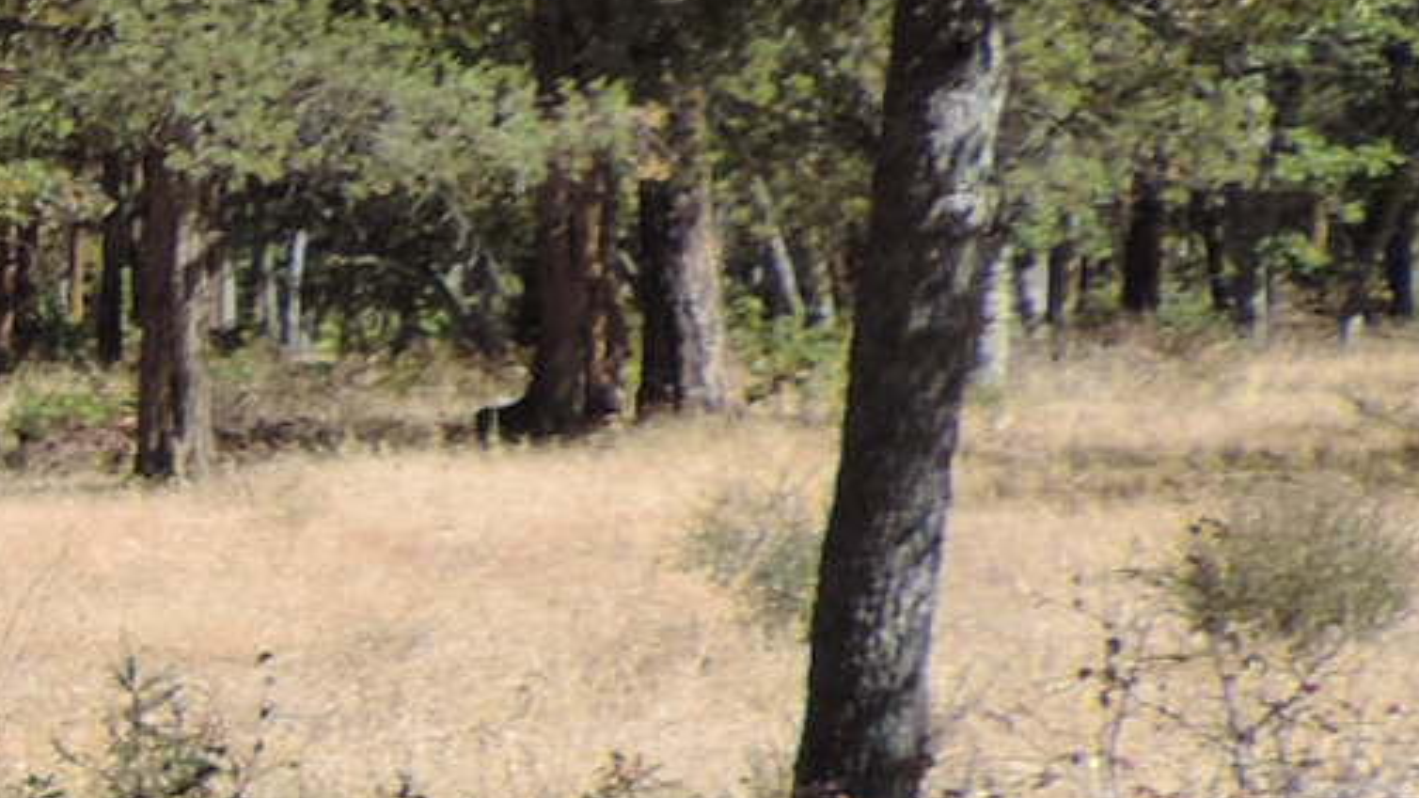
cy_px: 665
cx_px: -1506
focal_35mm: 118
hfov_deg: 14.6
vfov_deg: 10.2
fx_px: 4440
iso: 80
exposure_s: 1/640
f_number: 3
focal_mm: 4.3
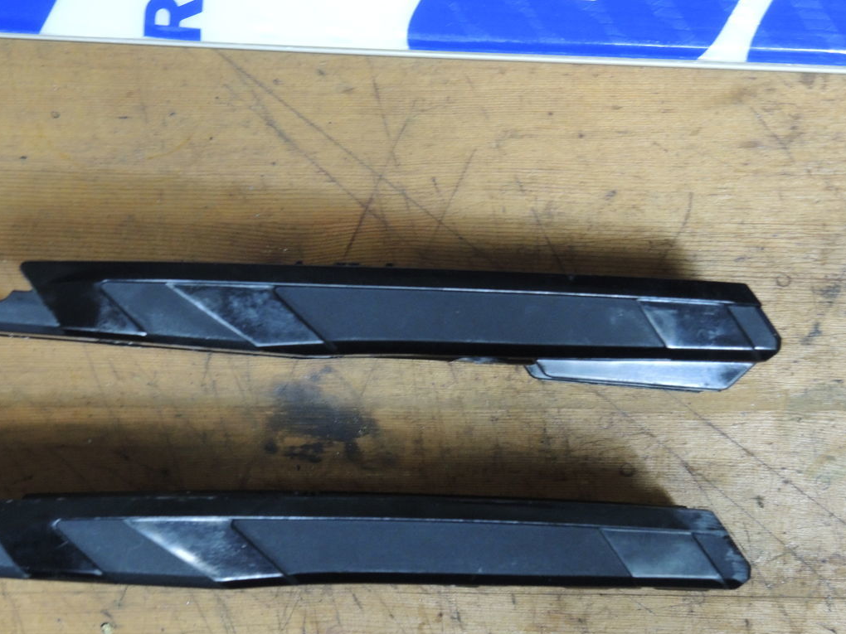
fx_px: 2444
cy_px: 366
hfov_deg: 19.6
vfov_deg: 14.8
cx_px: 359
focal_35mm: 100
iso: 720
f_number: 3.2
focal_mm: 17.7
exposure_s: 1/13
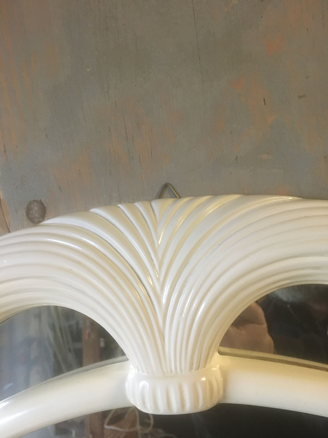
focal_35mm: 29
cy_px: 219
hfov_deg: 48.2
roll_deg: +8.7
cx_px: 164
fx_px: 366
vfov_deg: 61.7
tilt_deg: -7.3
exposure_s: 1/20
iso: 200
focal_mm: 4.15
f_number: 2.2
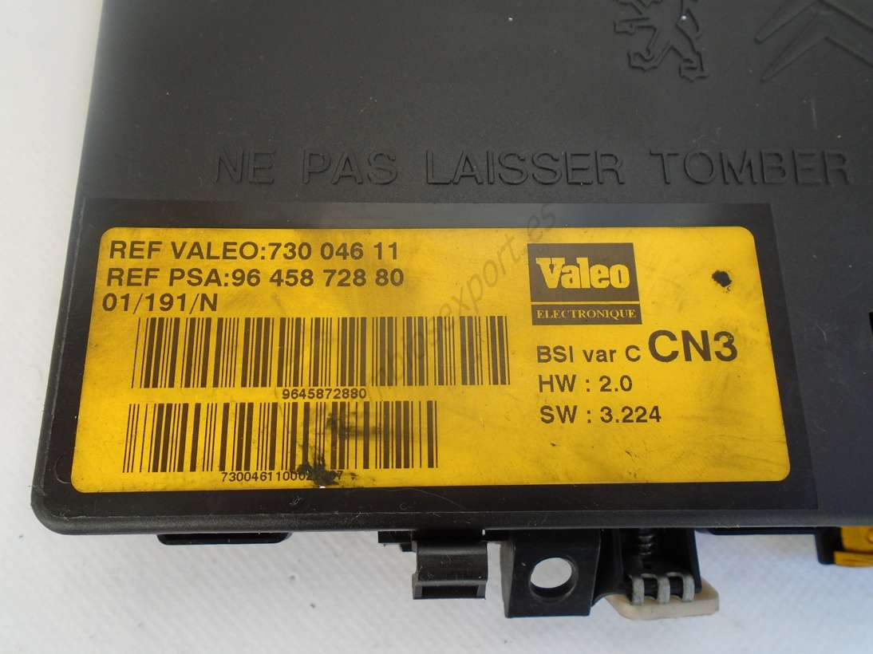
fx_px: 656
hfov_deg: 67.3
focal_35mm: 26
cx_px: 436
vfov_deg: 53.0
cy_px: 327
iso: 100
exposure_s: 1/100
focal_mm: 4.6
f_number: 3.2
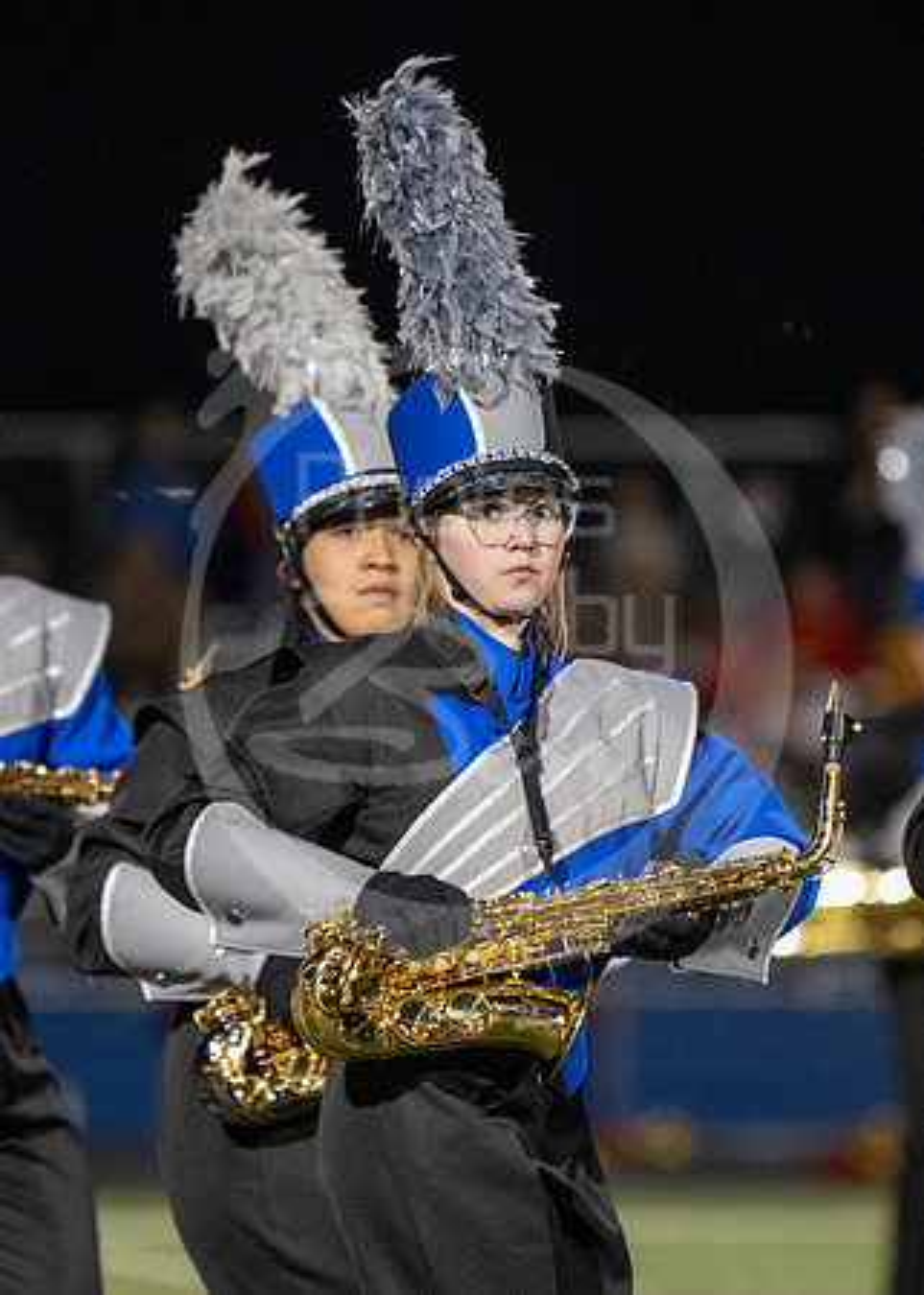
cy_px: 673
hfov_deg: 3.6
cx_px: 596
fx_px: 14899
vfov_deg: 5.0
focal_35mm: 405
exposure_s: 1/500
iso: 4000
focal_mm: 190
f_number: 2.8
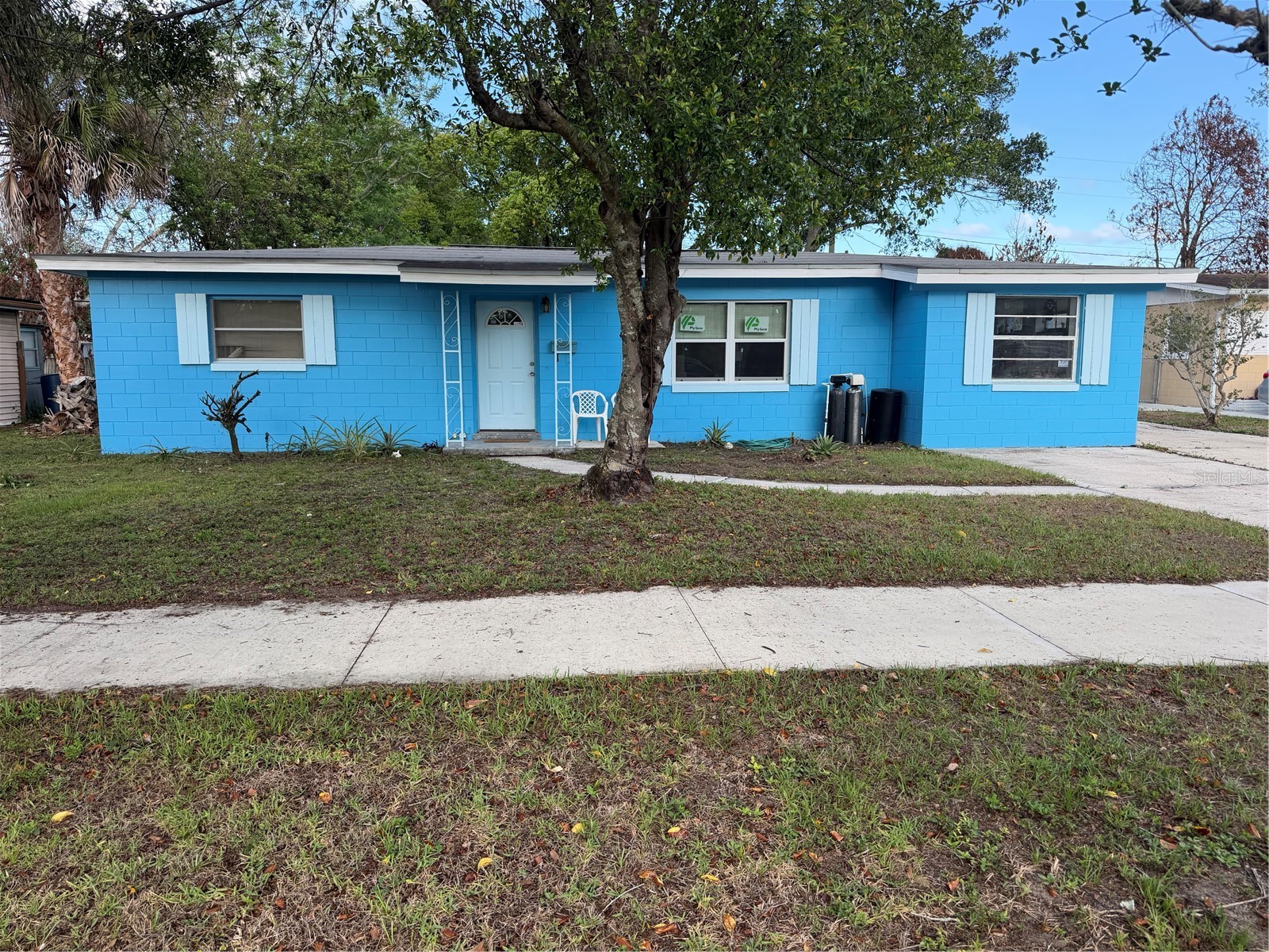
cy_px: 476
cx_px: 634
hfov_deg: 71.6
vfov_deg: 56.8
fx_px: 880
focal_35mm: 24
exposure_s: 1/1410
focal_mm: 6.76
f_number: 1.78
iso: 100
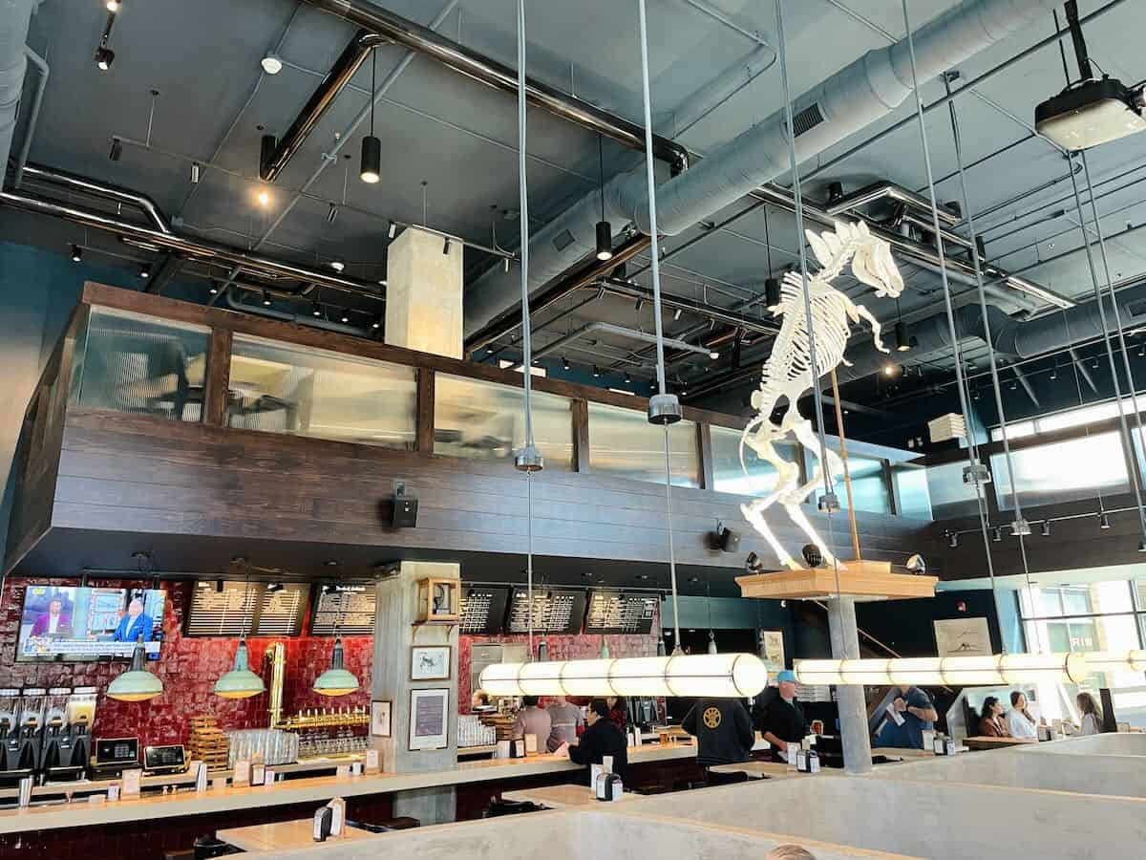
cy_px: 430
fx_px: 861
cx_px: 573
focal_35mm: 26
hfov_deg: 67.3
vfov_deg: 53.1
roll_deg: +1.7
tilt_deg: +16.2
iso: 125
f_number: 1.6
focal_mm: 4.2
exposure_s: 1/60
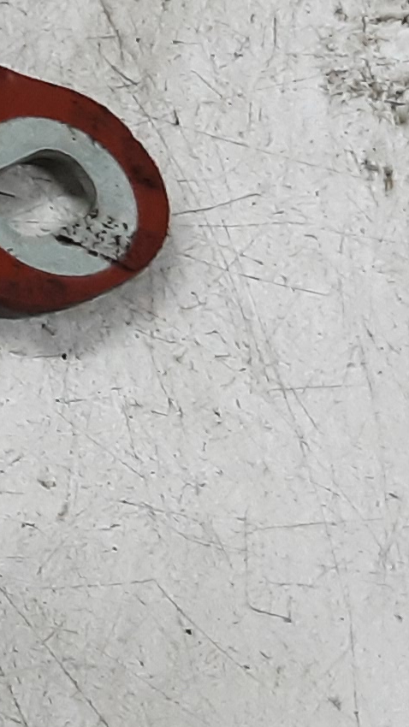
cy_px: -91
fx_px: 2179
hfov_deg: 8.9
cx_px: -792
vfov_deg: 18.2
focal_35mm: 113
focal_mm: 2.91
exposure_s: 1/50
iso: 125
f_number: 1.9
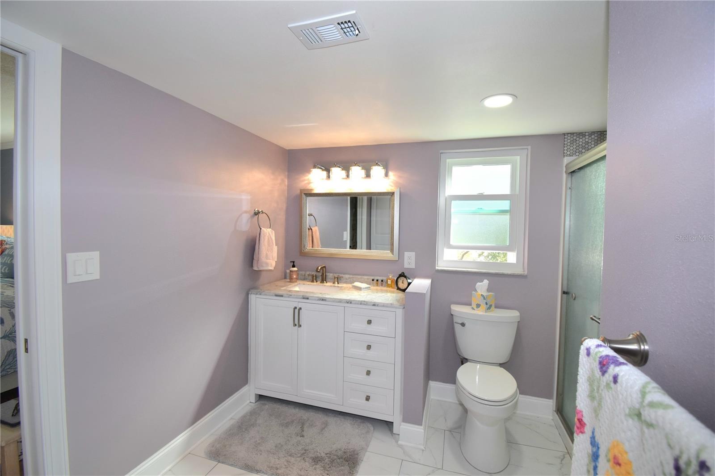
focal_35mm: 15
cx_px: 358
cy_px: 238
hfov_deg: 100.4
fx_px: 298
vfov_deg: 77.3
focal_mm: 10
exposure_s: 1/125
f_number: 5.6
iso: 400
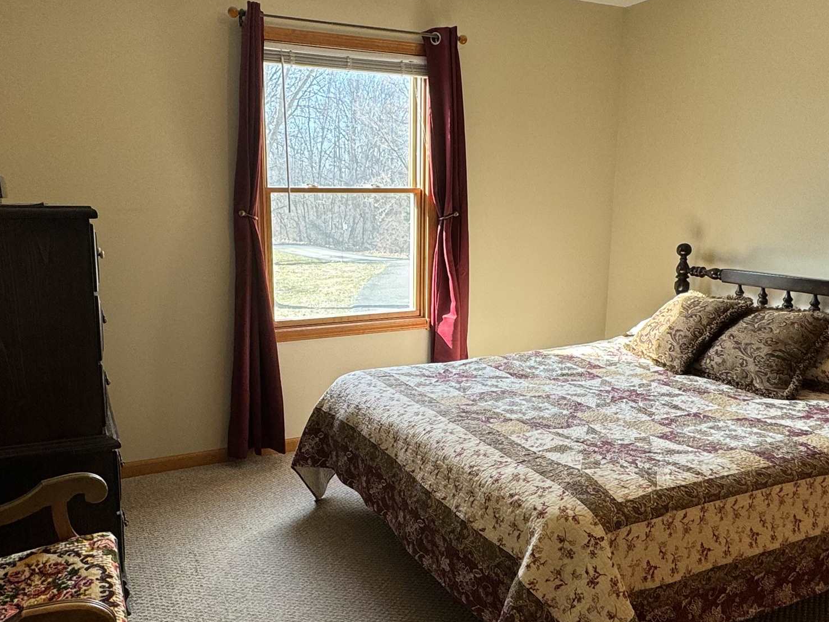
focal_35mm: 29
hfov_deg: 61.6
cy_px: 331
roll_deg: +0.2
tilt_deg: -10.6
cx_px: 390
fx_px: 694
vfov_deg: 48.2
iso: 80
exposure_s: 1/99
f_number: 2.2
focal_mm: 2.22
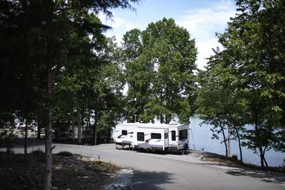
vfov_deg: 37.9
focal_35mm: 35
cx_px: 142
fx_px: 277
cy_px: 95
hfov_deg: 54.4
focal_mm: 23
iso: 100
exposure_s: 1/2000
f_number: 1.4
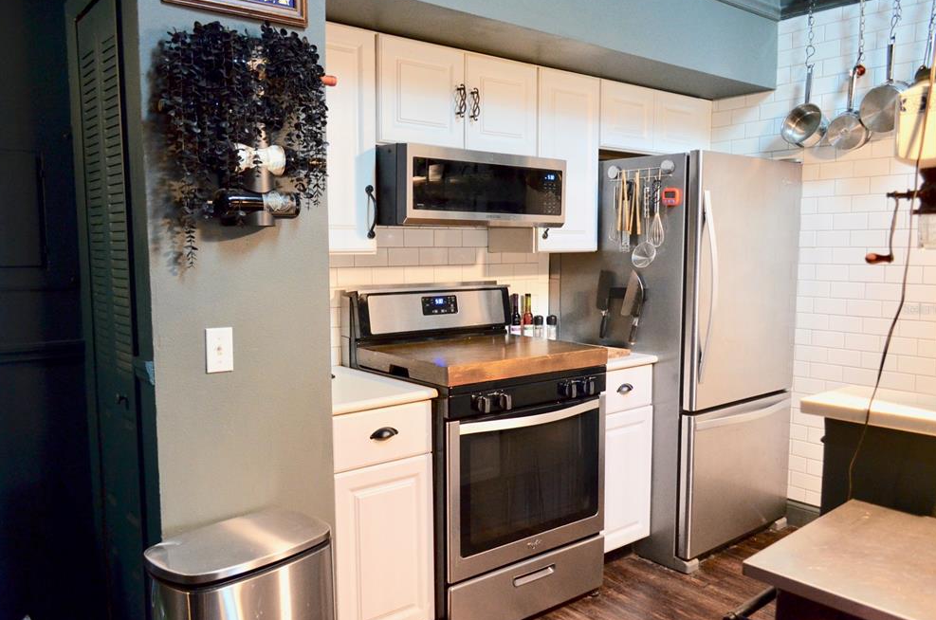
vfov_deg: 46.2
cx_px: 470
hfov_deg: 65.6
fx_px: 727
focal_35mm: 28
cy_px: 309
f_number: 3.5
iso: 1100
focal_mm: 18
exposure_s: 1/30
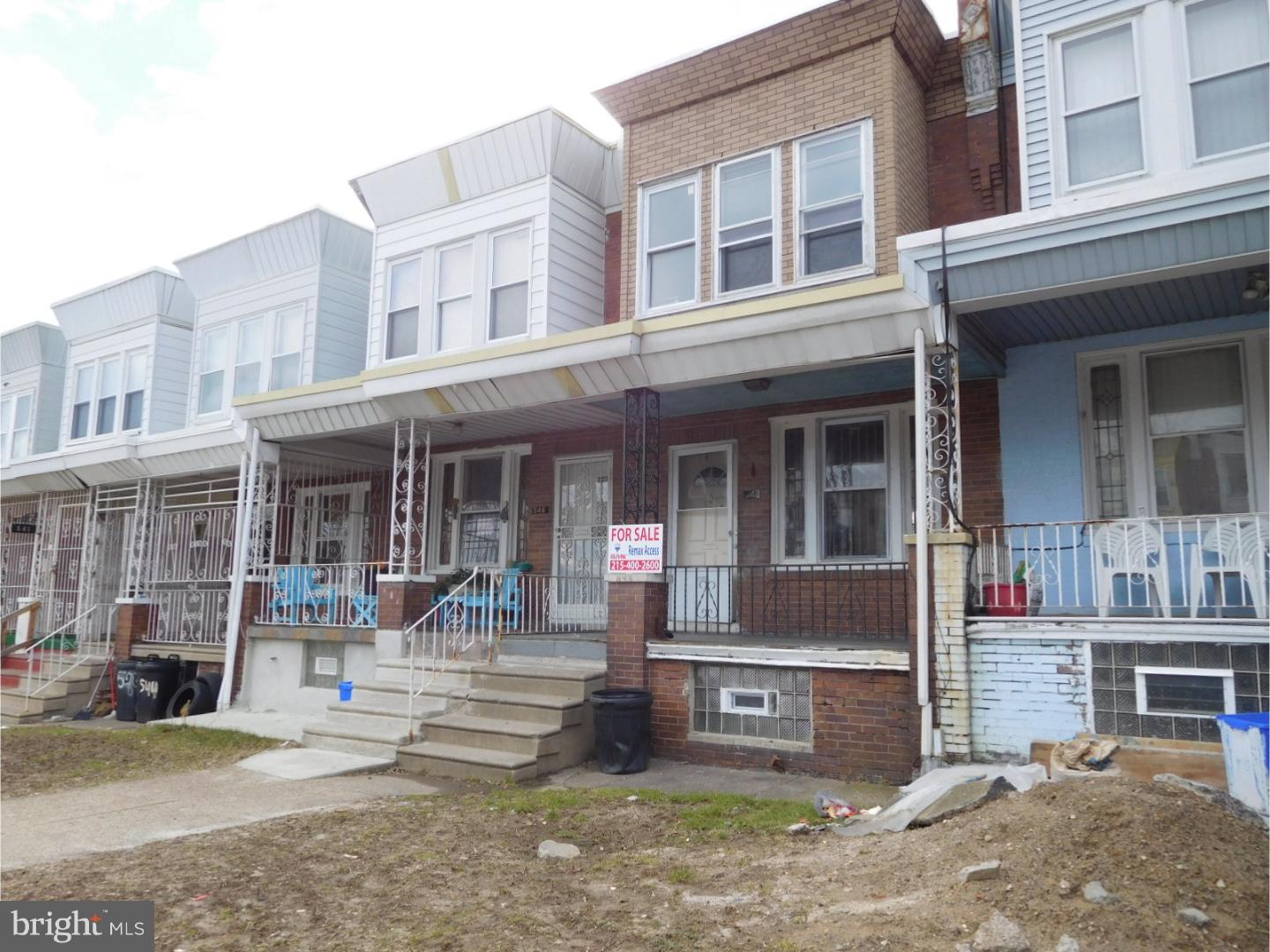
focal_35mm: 25
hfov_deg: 69.4
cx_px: 635
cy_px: 476
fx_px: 917
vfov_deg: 54.9
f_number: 3.4
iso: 125
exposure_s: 1/500
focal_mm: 4.5
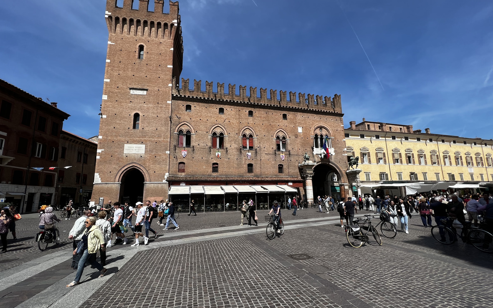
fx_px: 188
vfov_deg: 78.5
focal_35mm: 14
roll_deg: +1.2
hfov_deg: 105.3
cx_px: 243
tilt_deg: +9.1
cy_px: 166
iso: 32
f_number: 1.8
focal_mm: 1.57
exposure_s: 1/2016
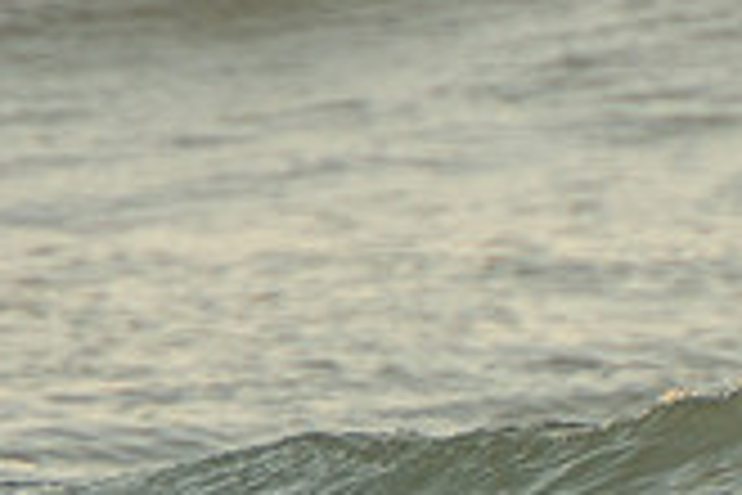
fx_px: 43424
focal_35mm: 2107
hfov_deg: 1.0
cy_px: 848
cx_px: 899
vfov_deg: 0.7
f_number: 5.6
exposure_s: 1/800
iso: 220
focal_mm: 400
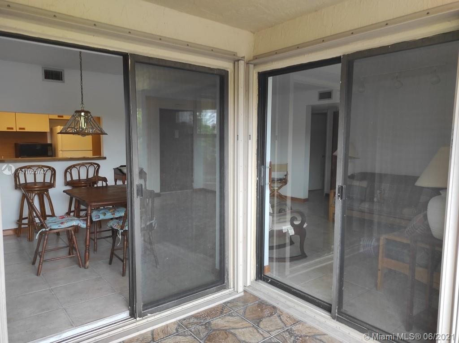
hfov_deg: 69.4
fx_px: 331
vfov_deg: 54.8
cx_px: 230
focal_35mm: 25
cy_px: 172
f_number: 1.89
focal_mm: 5.43
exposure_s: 1/60
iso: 124
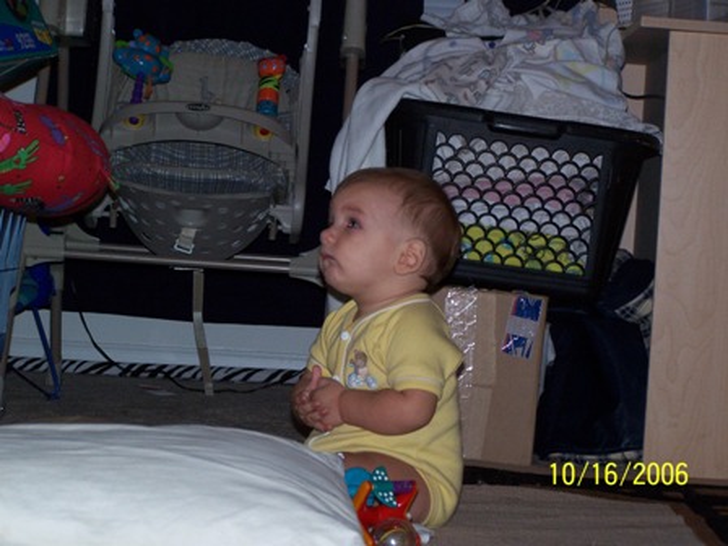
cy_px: 273
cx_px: 364
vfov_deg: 14.1
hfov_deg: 18.7
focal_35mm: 105
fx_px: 2208
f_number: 3.2
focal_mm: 17.5
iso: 140
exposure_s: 1/90
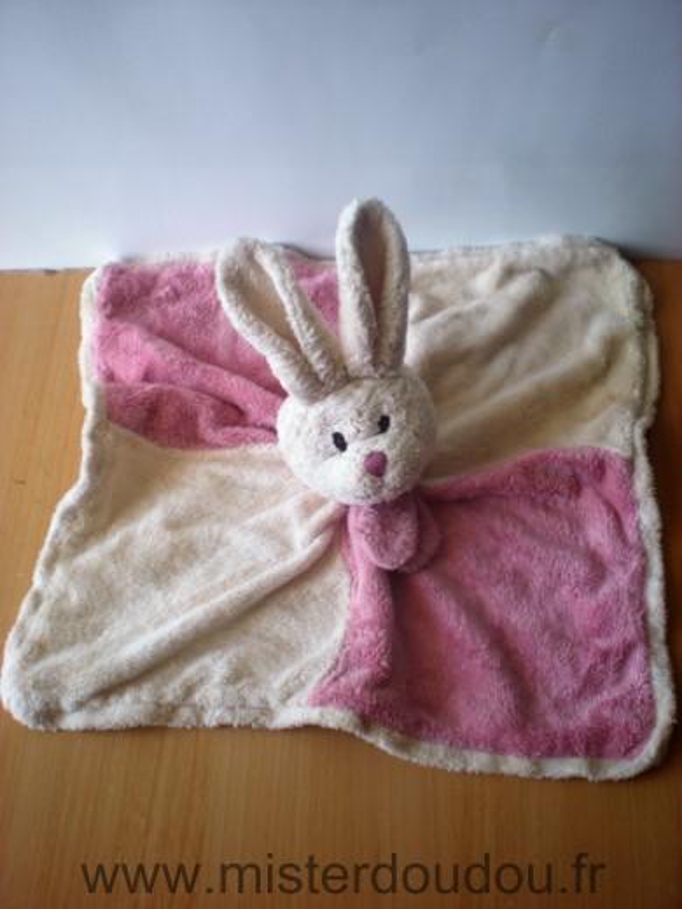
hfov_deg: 37.7
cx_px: 341
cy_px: 454
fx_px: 998
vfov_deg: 49.0
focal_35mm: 38
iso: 64
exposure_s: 1/51.4
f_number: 3.1
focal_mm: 6.3
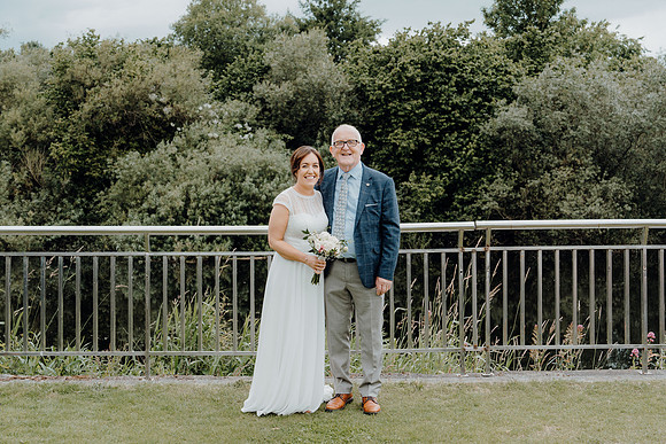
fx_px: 962
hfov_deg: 38.2
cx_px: 333
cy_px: 222
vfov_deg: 26.0
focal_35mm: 52
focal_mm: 52
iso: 320
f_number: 5.6
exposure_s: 1/250
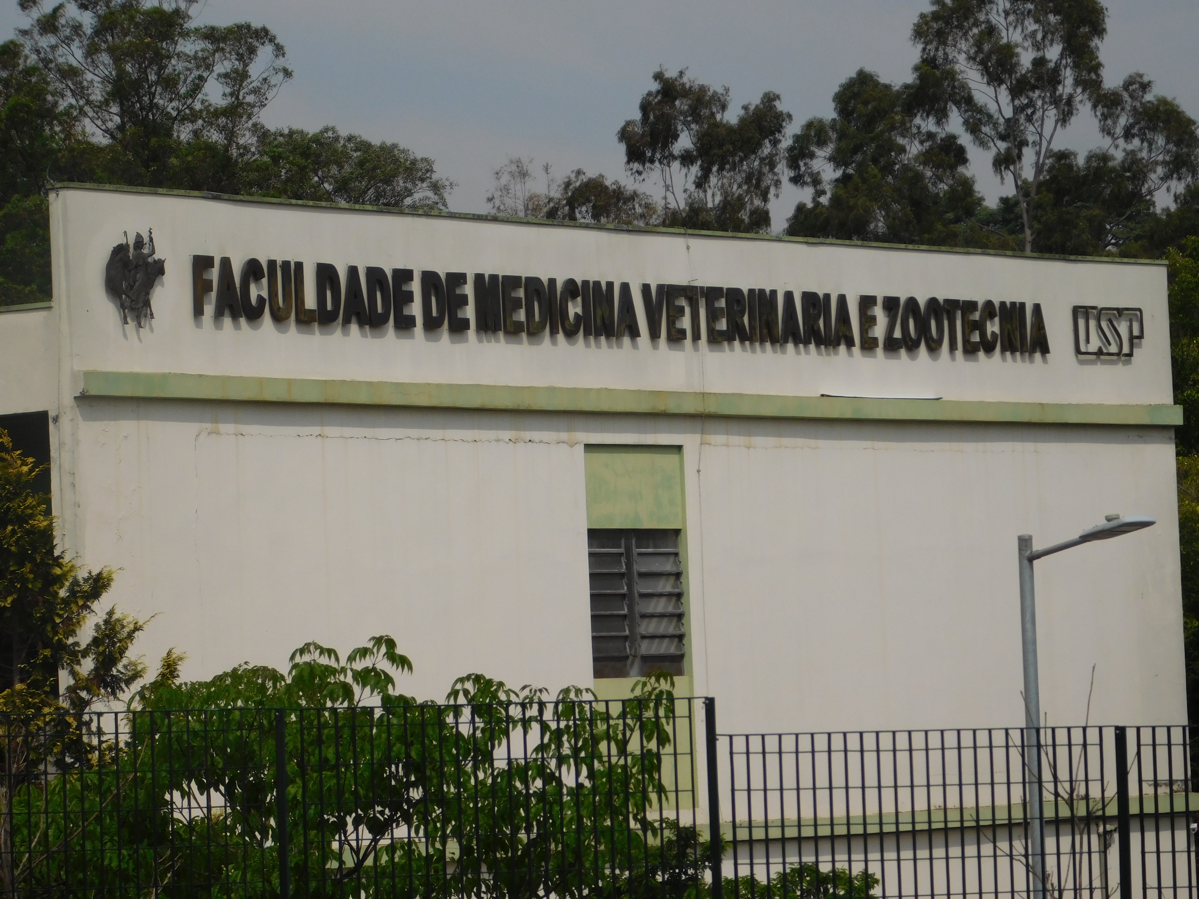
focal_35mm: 170
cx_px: 600
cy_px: 450
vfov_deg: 8.7
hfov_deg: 11.6
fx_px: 5888
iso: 125
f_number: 5.3
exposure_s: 1/1250
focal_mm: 30.1
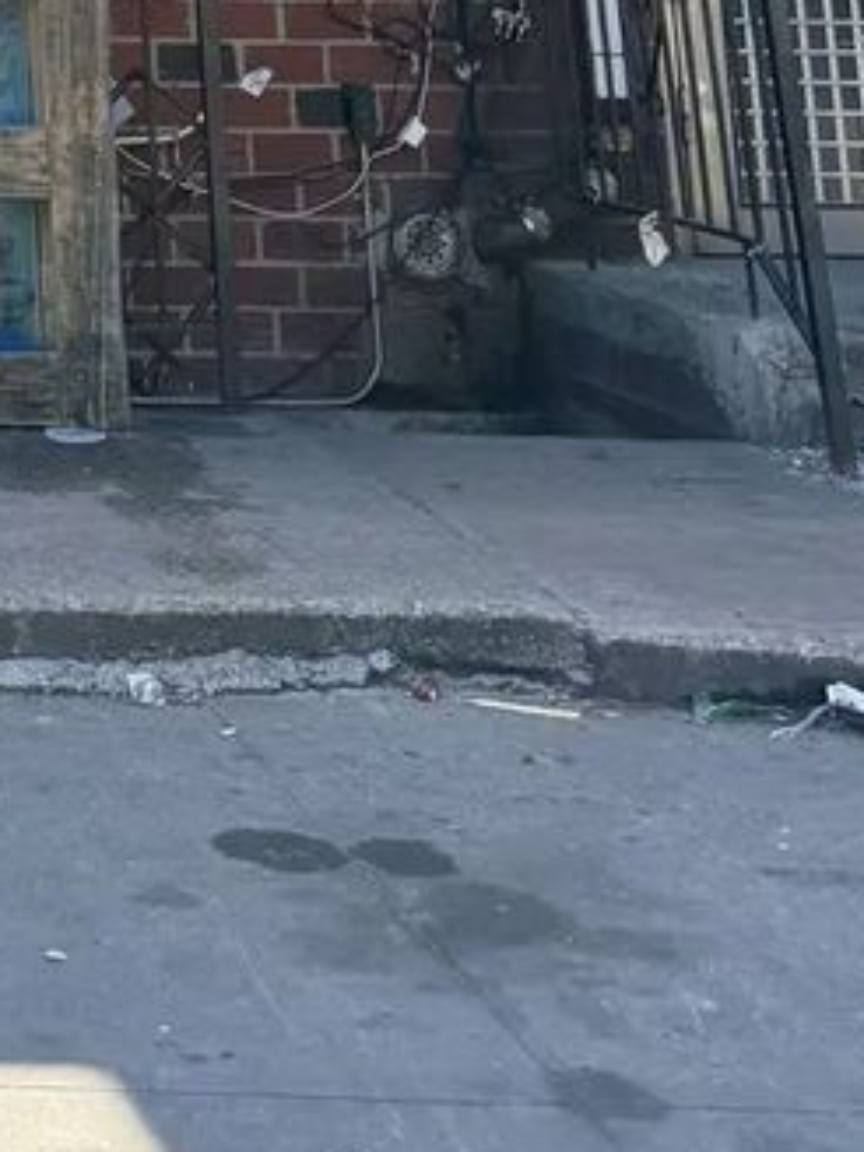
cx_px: -804
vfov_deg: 16.2
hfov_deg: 13.0
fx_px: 3328
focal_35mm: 100
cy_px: -985
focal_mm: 6.76
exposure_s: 1/1812
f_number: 1.78
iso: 100
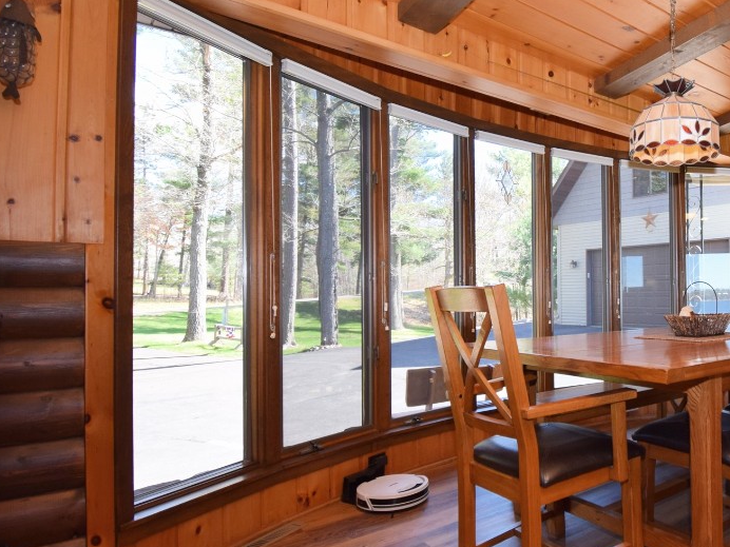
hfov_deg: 65.4
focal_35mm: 24
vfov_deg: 56.8
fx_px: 506
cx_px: 579
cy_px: 285
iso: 400
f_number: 6.3
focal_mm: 10
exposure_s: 1/160
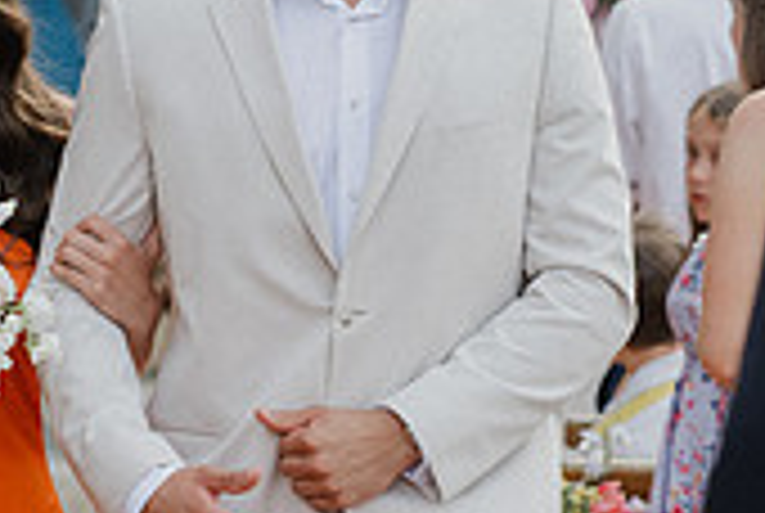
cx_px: 324
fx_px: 9792
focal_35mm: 460
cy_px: 277
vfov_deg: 3.0
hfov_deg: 4.5
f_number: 4.5
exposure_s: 1/1000
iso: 500
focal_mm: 135
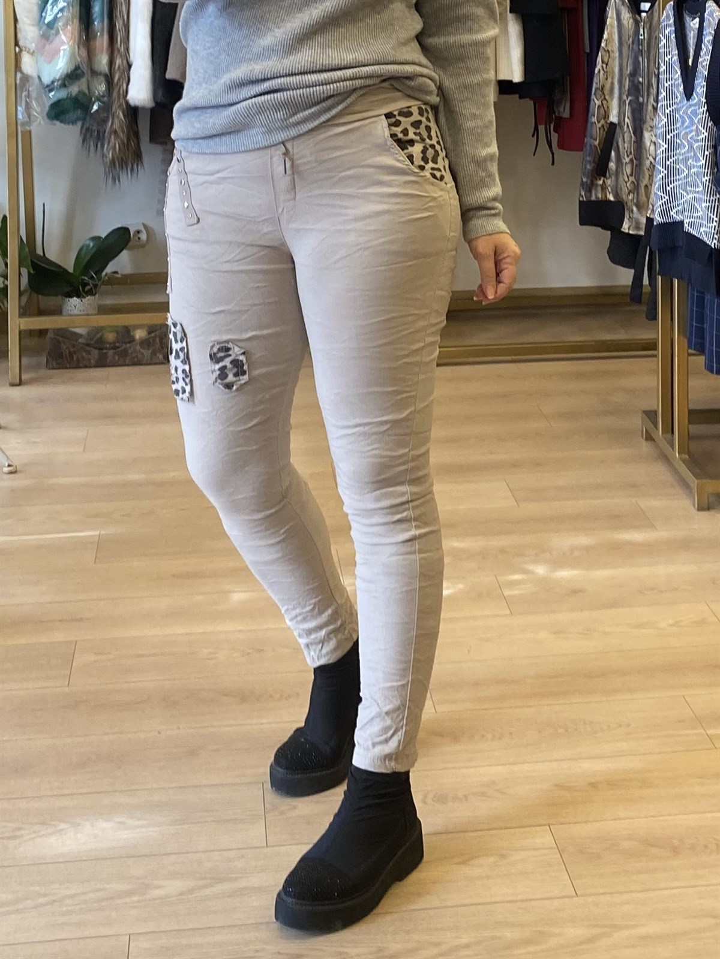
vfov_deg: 67.3
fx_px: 721
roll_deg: -1.4
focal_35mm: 26
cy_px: 480
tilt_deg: -23.2
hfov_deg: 53.1
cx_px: 360
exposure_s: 1/50
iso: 64
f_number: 1.8
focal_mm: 4.25
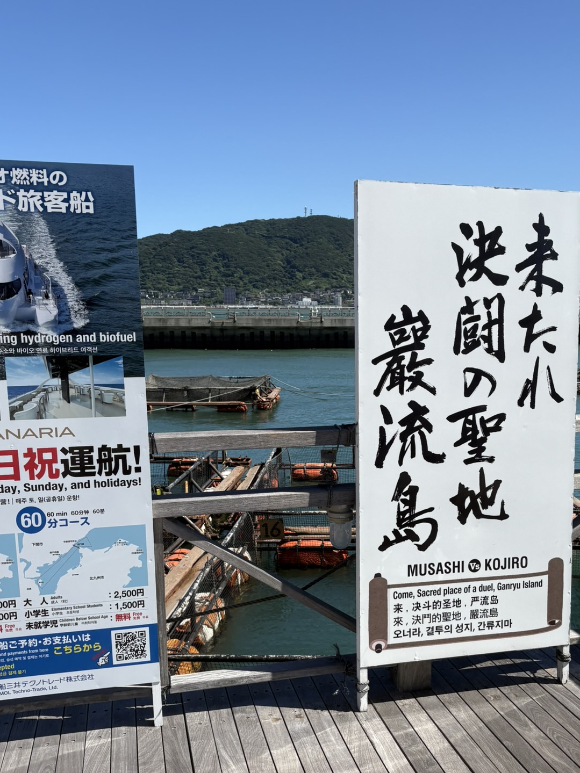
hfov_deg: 38.5
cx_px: 352
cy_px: 473
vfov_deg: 49.8
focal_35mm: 37
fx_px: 827
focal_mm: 5.96
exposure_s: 1/3831
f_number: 1.6
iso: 50
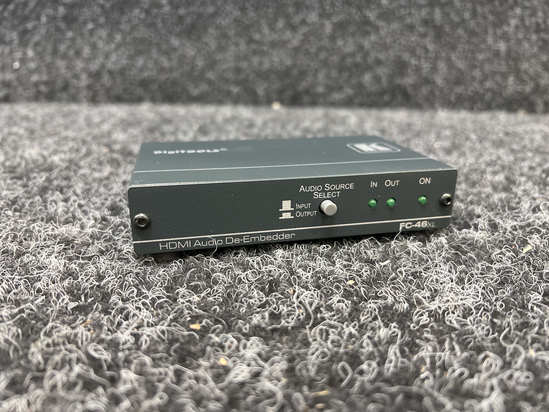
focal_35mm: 26
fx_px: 412
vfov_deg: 53.1
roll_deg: -1.2
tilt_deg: -19.2
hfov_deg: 67.3
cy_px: 206
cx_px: 274
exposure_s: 1/60
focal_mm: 5.7
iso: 250
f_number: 1.5
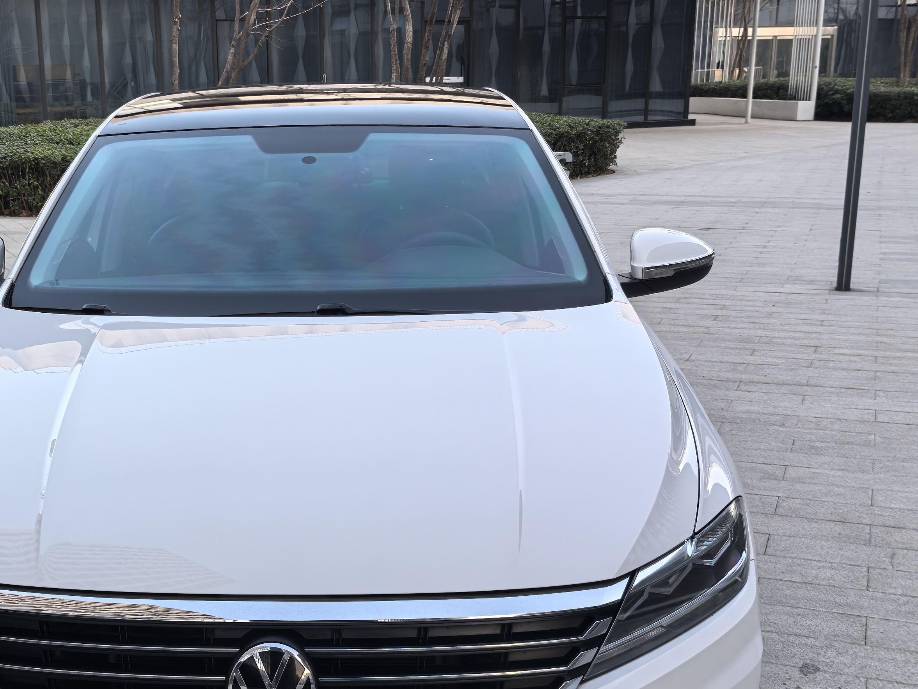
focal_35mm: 47
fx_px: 1246
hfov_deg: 39.9
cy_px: 473
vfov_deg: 30.6
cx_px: 294
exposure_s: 1/100
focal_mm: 6.98
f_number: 1.4
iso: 100
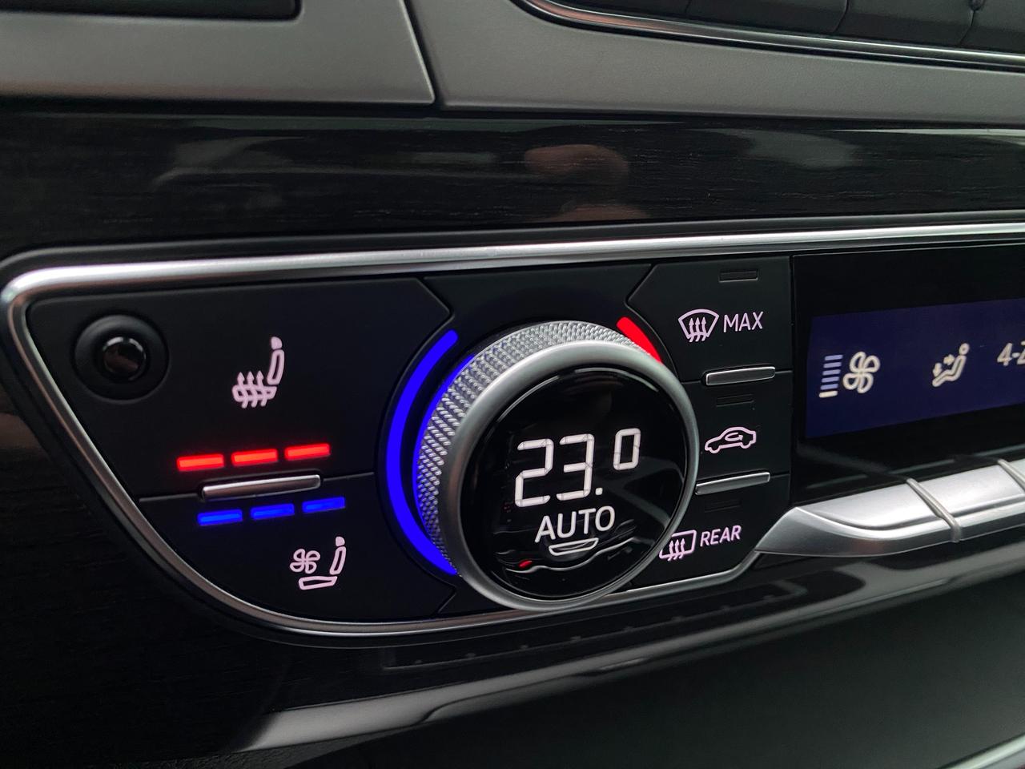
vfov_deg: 54.9
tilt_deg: -16.3
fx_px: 740
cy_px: 384
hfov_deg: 69.4
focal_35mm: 25
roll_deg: -0.9
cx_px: 512
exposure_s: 1/57
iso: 500
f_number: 1.8
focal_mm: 4.25
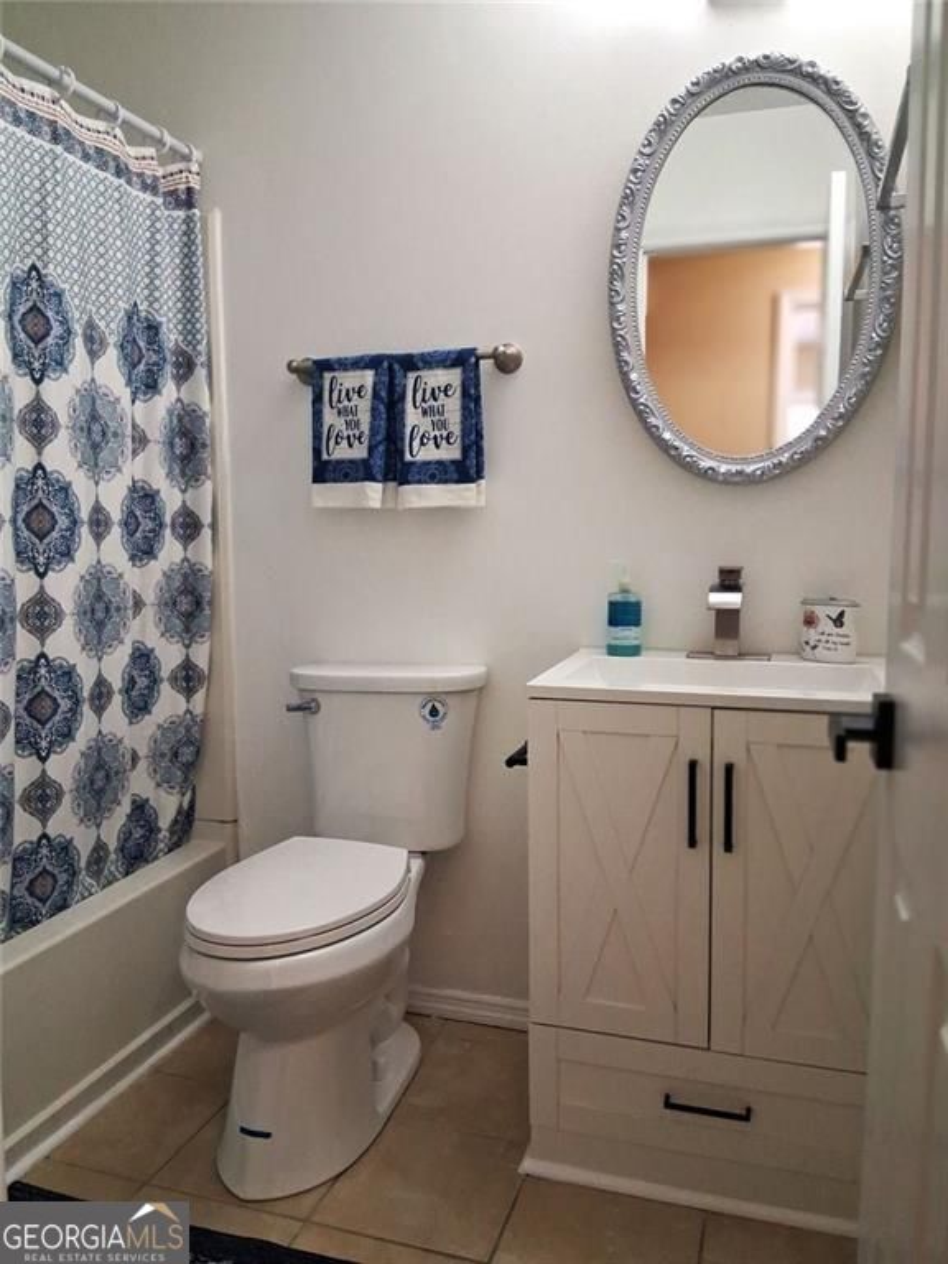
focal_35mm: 26
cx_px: 474
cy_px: 632
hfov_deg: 53.1
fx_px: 949
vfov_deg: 67.3
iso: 500
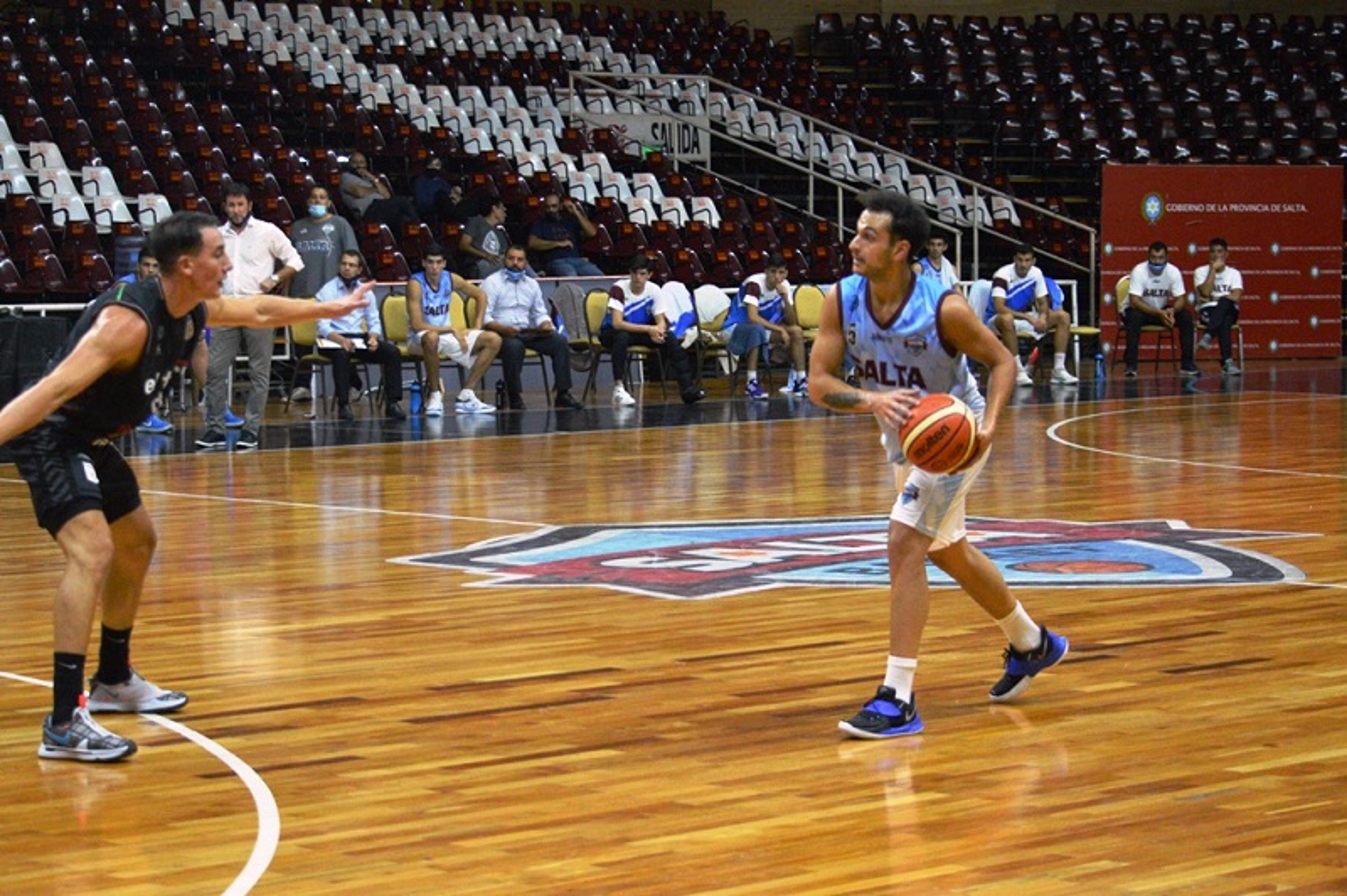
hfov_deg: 20.0
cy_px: 448
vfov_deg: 13.4
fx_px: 3813
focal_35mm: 102
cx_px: 674
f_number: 4.5
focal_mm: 68
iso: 3200
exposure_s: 1/250
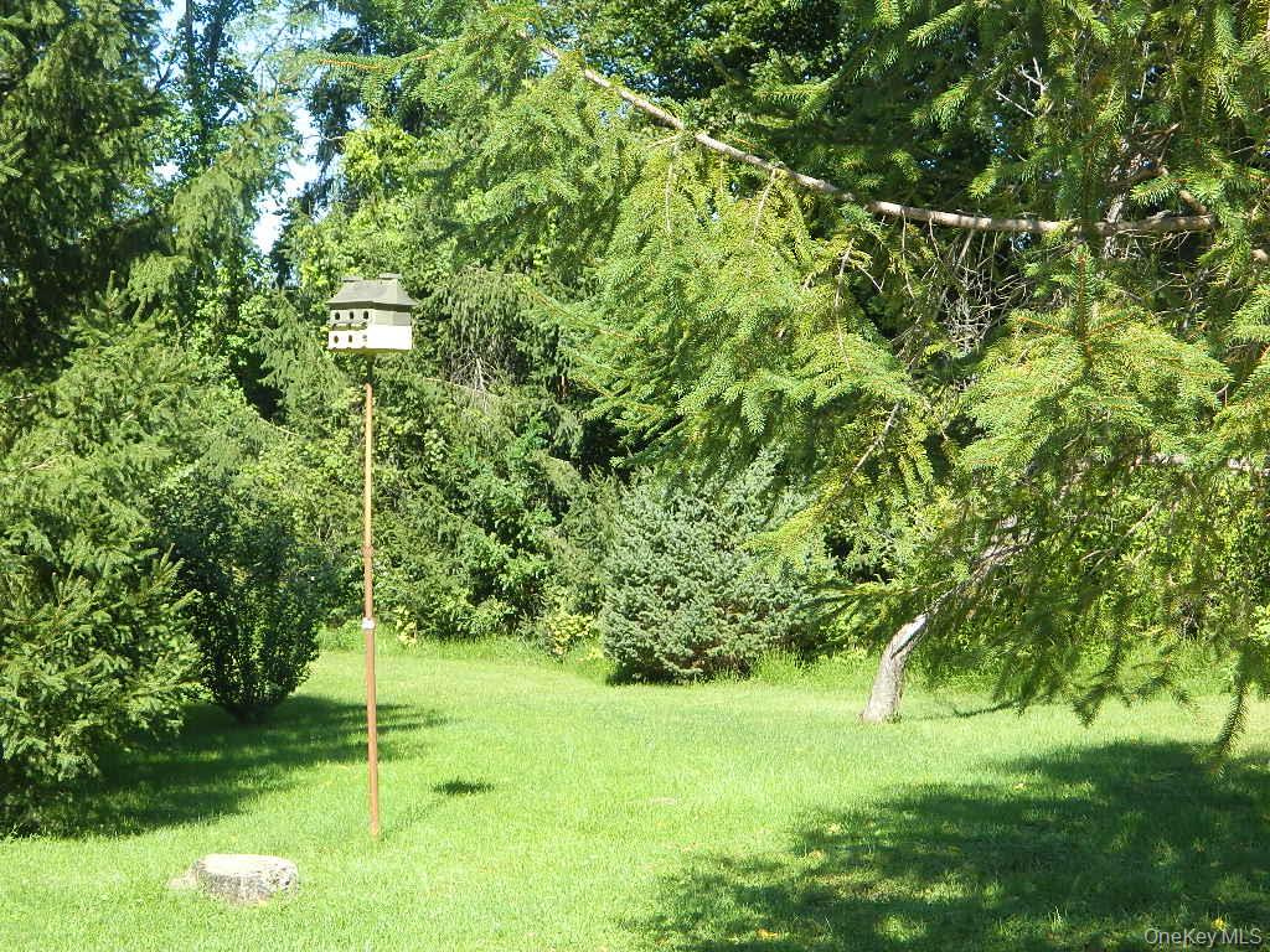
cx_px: 635
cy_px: 476
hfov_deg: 33.8
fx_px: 2091
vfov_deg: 25.7
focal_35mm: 57
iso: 110
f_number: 3.8
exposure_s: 1/250
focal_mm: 10.2
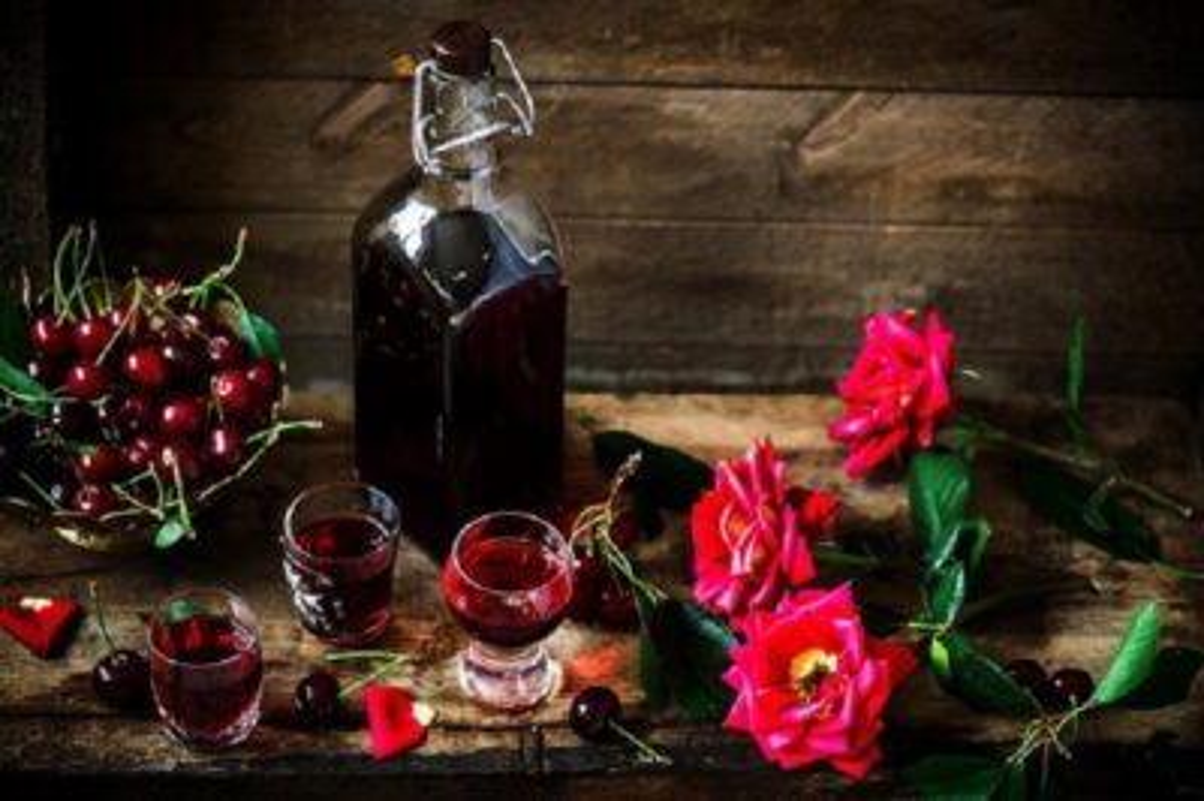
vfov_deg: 13.0
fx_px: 3509
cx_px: 602
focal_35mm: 105
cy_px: 400
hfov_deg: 19.5
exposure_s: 1/40
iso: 100
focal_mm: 105
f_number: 4.5
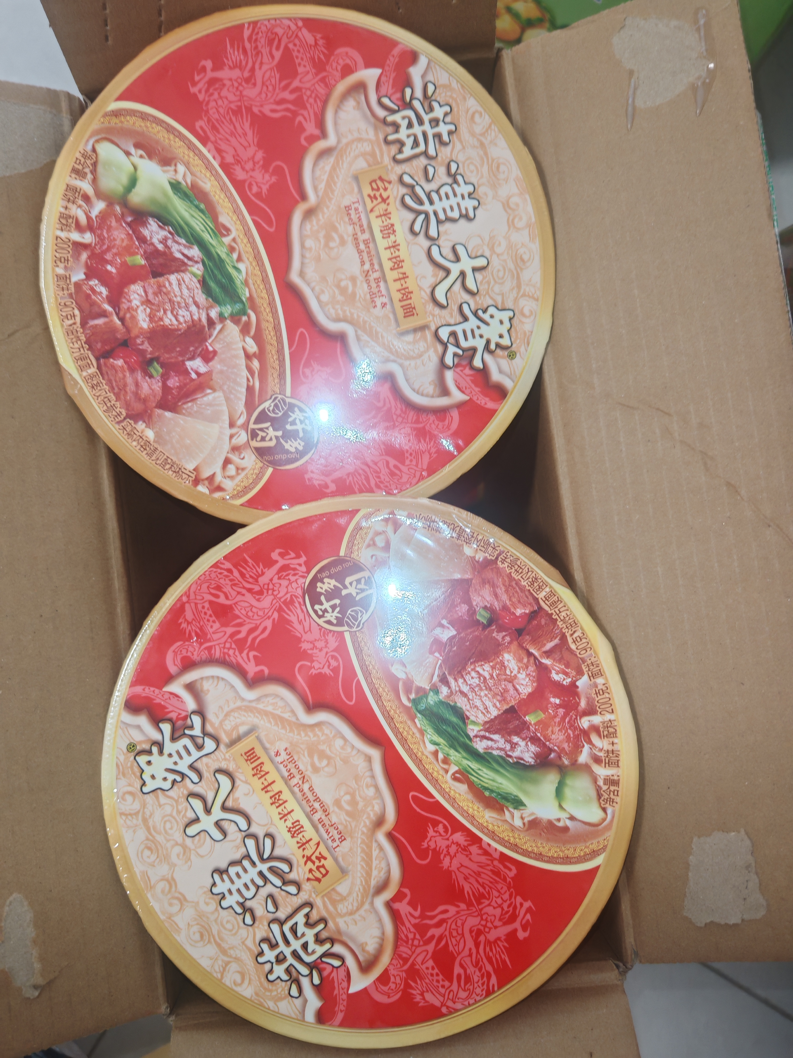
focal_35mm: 27
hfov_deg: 51.4
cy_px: 529
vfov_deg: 65.3
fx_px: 825
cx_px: 396
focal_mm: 6.67
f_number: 1.9
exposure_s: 1/50
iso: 320
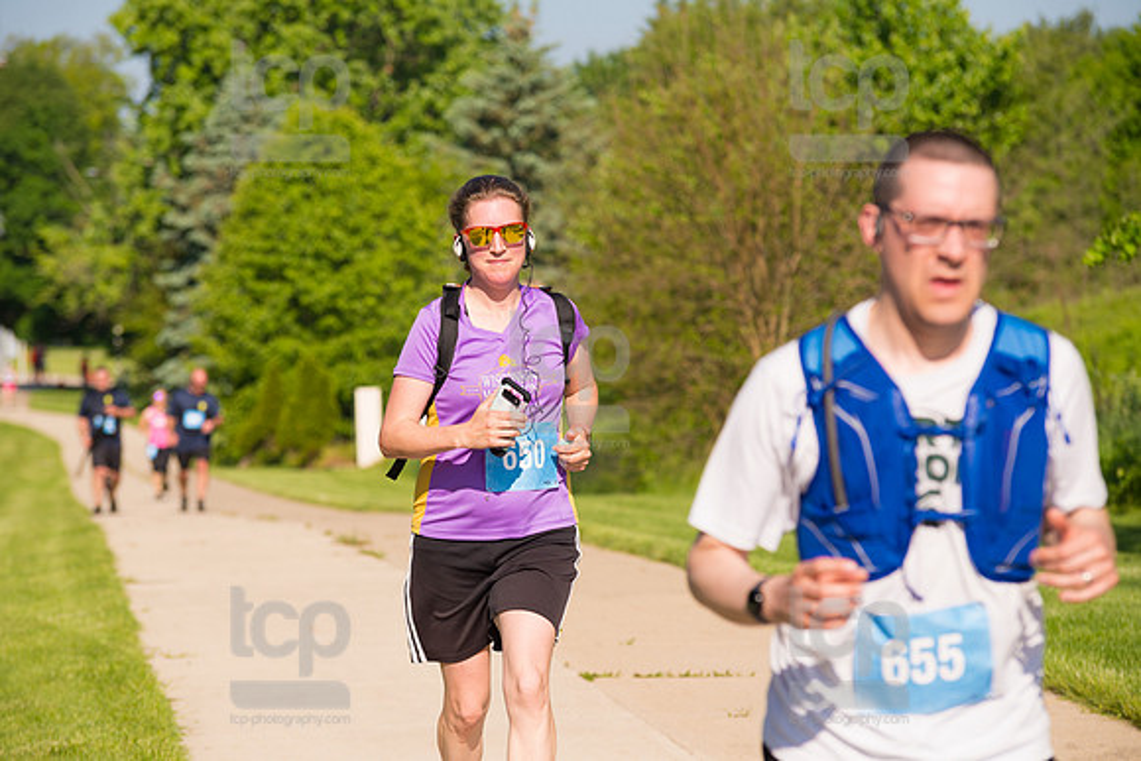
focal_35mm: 145
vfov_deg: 9.5
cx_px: 570
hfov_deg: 14.2
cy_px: 380
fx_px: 4597
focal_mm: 145
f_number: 5.6
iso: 400
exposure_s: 1/2000
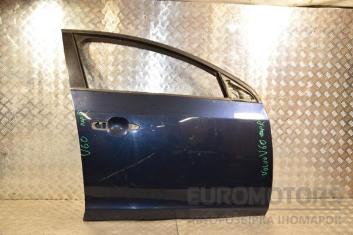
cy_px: 118
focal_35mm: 33
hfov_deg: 57.2
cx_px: 176
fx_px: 324
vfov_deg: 40.0
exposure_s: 1/125
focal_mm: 22
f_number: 5
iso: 800
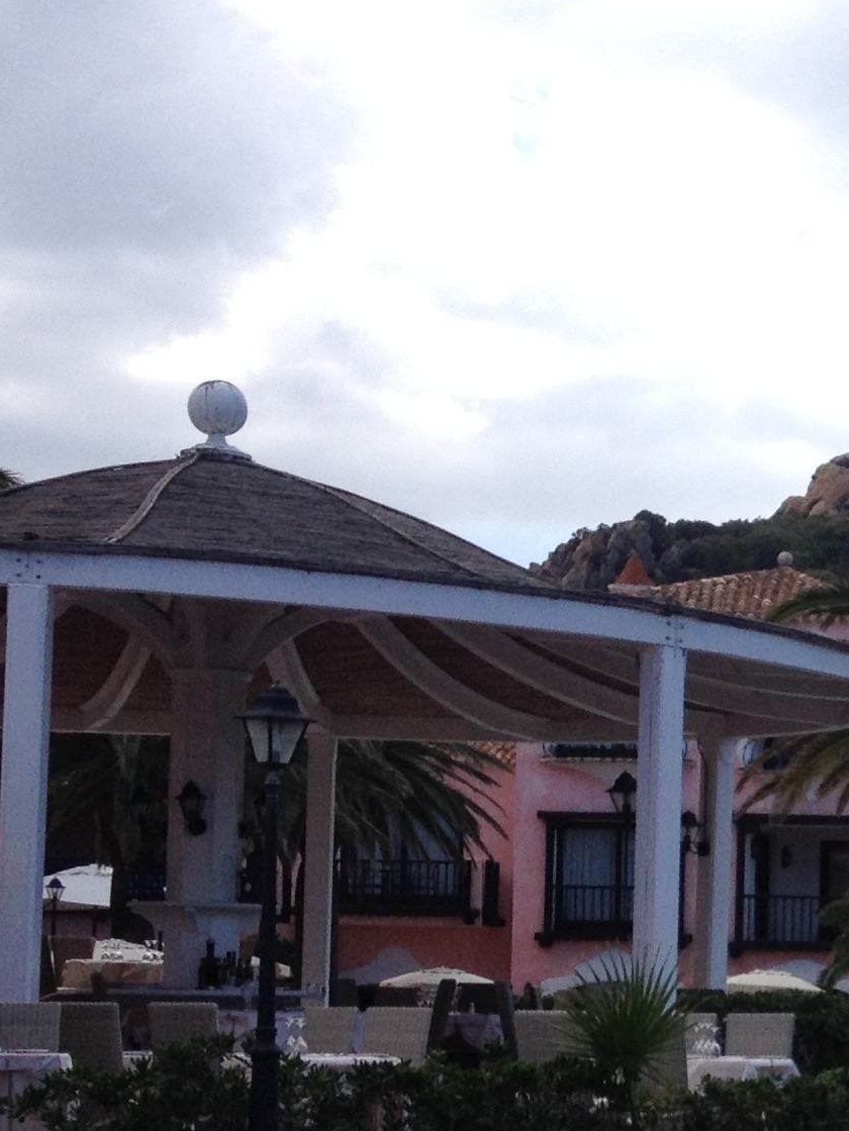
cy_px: 934
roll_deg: -0.7
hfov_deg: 13.5
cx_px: 1344
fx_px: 3336
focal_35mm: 102
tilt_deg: -2.4
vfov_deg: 19.0
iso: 50
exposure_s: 1/1453
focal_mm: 4.28
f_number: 2.4
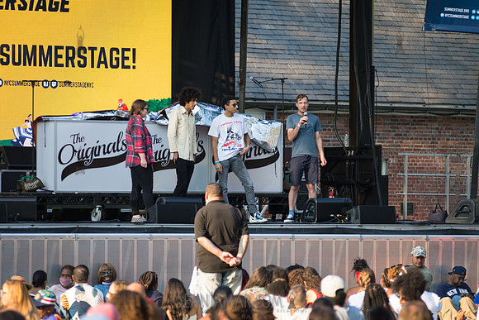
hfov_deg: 10.1
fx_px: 2701
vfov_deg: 6.8
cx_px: 240
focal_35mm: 203
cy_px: 160
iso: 200
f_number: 4
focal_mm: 200
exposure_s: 1/400
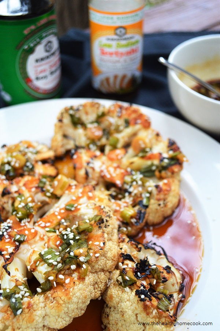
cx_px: 110
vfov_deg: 45.0
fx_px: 399
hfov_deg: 30.8
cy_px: 166
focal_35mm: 44
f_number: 4.5
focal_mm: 29
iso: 1000
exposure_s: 1/500
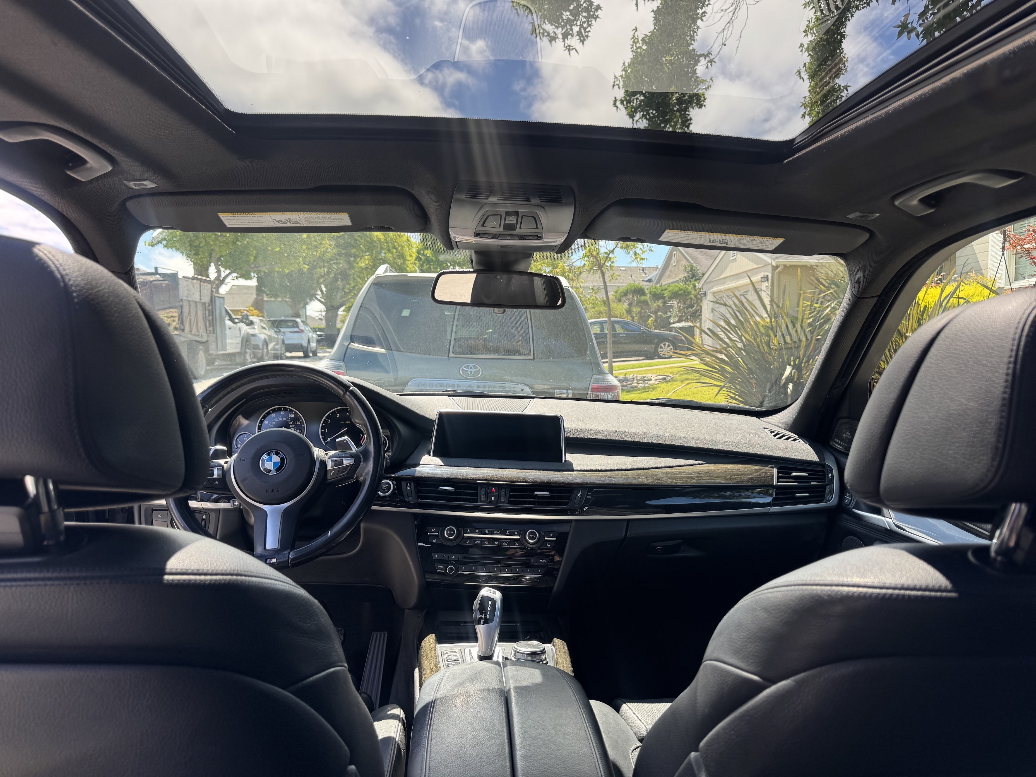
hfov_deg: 71.6
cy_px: 388
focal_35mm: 24
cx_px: 518
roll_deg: -0.5
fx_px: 718
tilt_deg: -2.7
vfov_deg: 56.8
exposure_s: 1/572
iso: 80
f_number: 1.78
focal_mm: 6.76
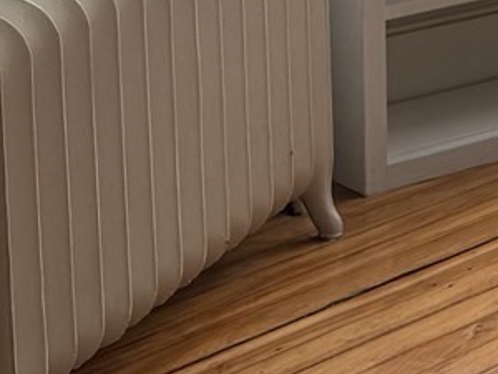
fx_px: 2359
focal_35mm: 164
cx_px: 931
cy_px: -489
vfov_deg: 8.4
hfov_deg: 11.1
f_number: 1.78
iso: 80
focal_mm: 6.76
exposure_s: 1/350
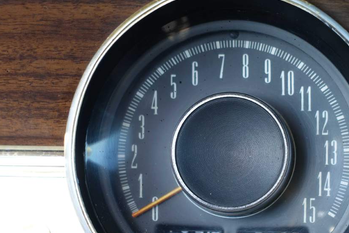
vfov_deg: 19.4
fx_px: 679
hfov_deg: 28.7
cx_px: 226
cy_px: 156
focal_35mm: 70
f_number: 2.8
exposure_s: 1/60
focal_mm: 18.3
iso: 125
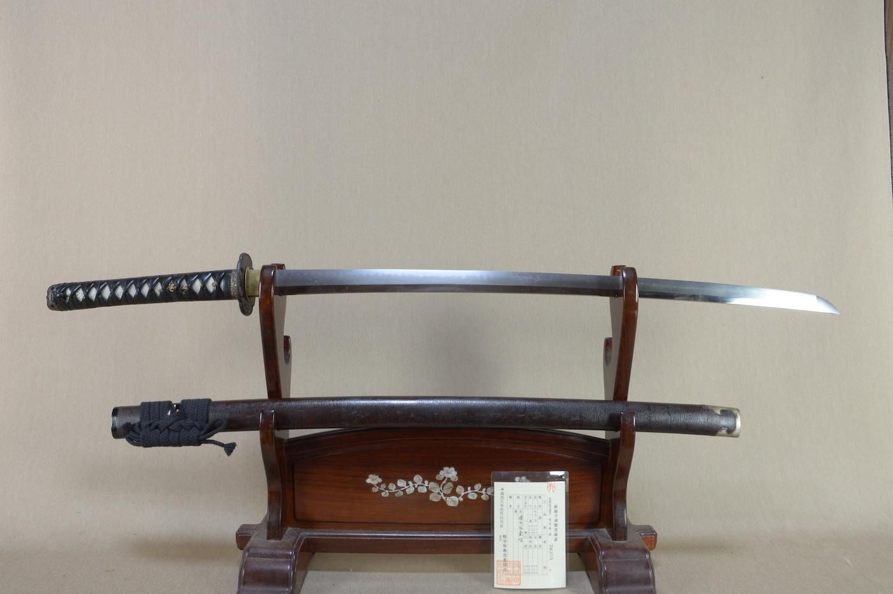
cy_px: 297
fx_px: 669
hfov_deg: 67.4
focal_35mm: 27
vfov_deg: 47.9
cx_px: 446
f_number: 11
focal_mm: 18
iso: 400
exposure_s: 1/1.6
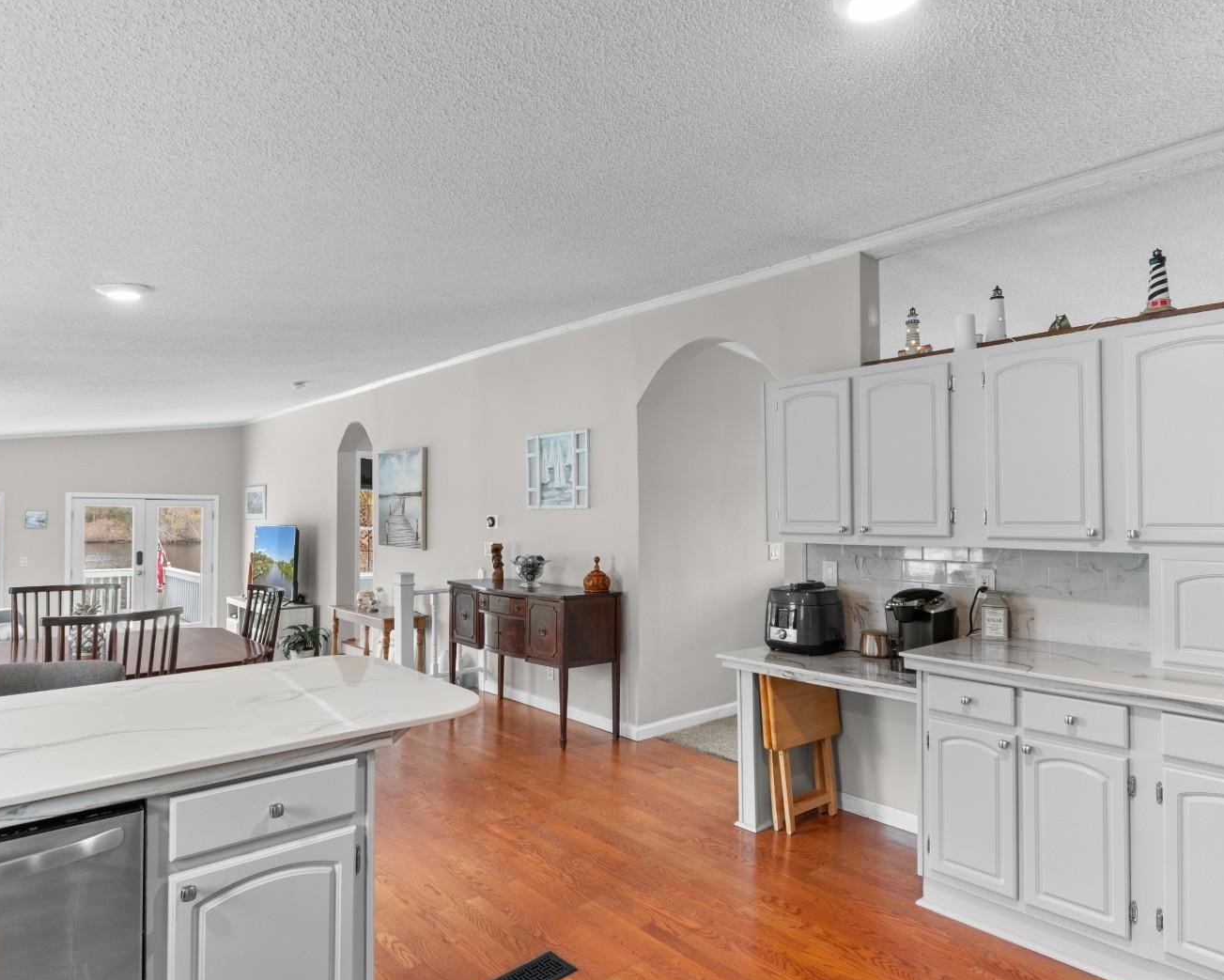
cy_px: 504
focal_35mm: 21
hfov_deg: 77.6
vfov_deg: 65.5
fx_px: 761
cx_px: 600
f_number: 4.8
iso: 100
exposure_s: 1/4
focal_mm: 12
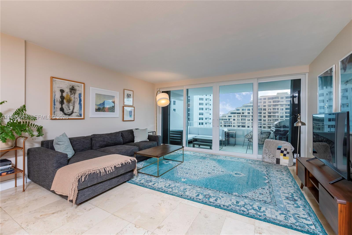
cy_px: 118
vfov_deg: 77.3
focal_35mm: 15
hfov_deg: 100.4
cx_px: 176
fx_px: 147
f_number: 6.3
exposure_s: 1/40
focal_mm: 10
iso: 250
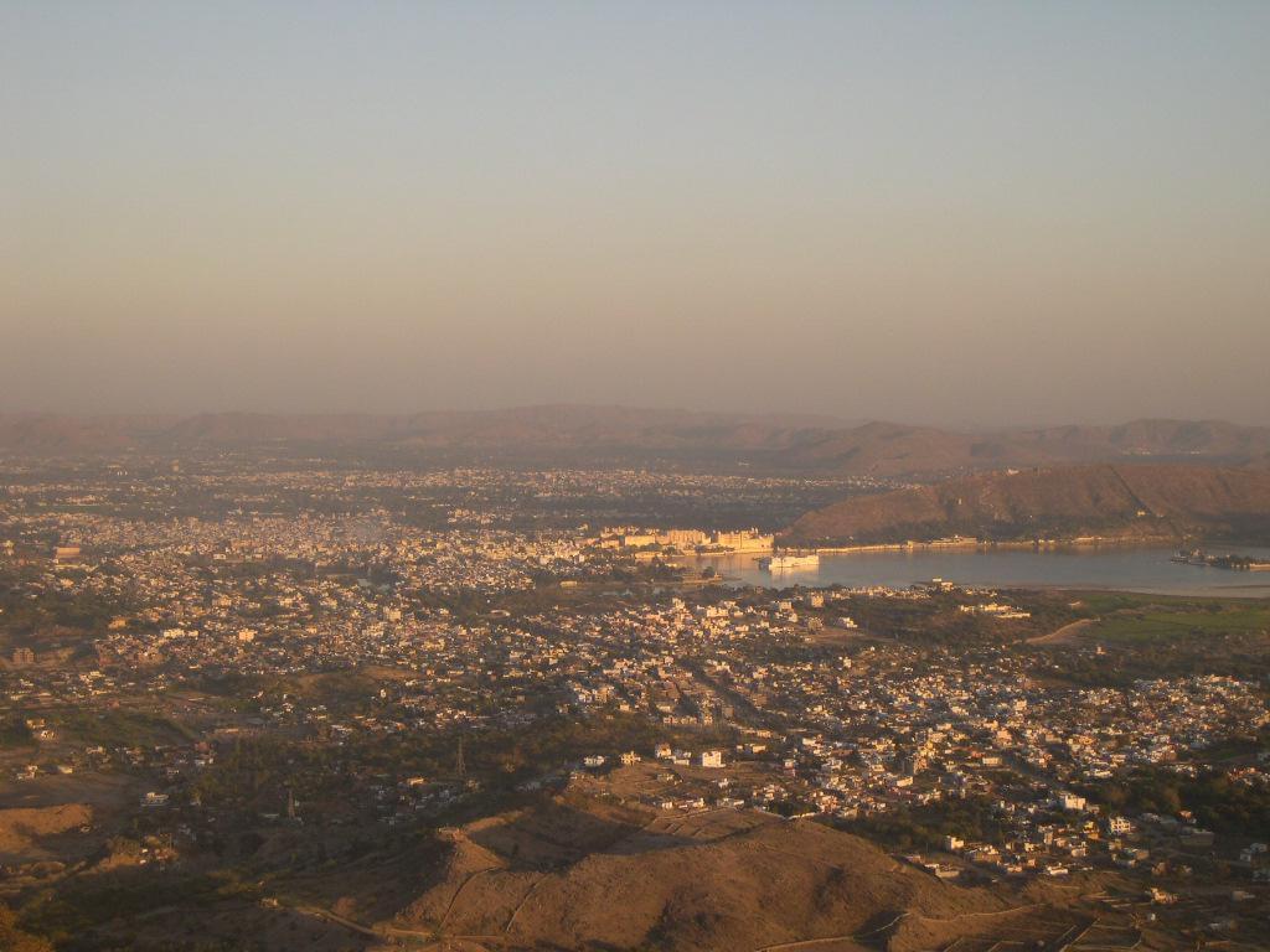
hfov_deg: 31.2
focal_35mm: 62
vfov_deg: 23.7
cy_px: 476
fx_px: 2275
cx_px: 635
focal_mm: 13.2
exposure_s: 1/441
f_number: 3.5
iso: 100
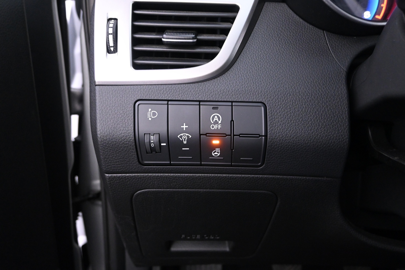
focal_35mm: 28
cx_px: 202
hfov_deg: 65.9
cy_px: 135
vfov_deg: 46.8
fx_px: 312
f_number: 4.5
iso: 3200
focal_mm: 18.5
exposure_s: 1/13
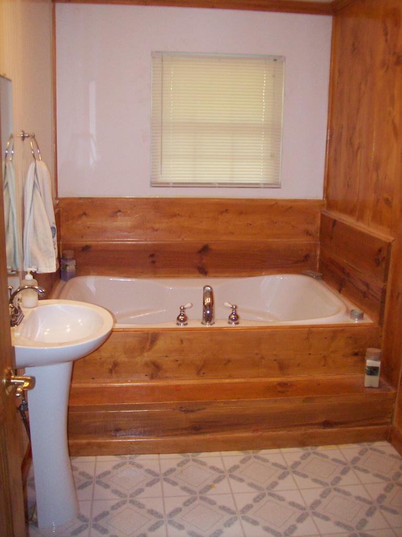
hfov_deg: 39.6
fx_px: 558
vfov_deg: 51.4
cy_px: 268
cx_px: 201
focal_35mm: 36
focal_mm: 6
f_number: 2.7
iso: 140
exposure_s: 1/64
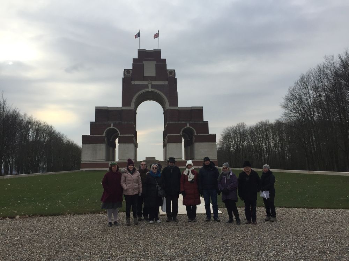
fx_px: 292
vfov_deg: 48.2
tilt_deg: +5.2
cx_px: 174
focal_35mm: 29
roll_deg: +3.4
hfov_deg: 61.7
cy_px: 130
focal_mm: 4.15
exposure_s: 1/1721
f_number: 2.2
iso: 32
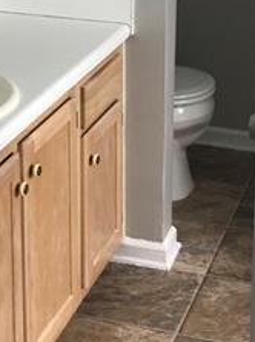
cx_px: 115
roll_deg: -1.3
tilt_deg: -11.5
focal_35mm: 97
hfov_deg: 15.2
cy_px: -9
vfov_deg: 19.6
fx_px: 955
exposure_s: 1/60
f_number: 1.8
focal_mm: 3.99
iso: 20
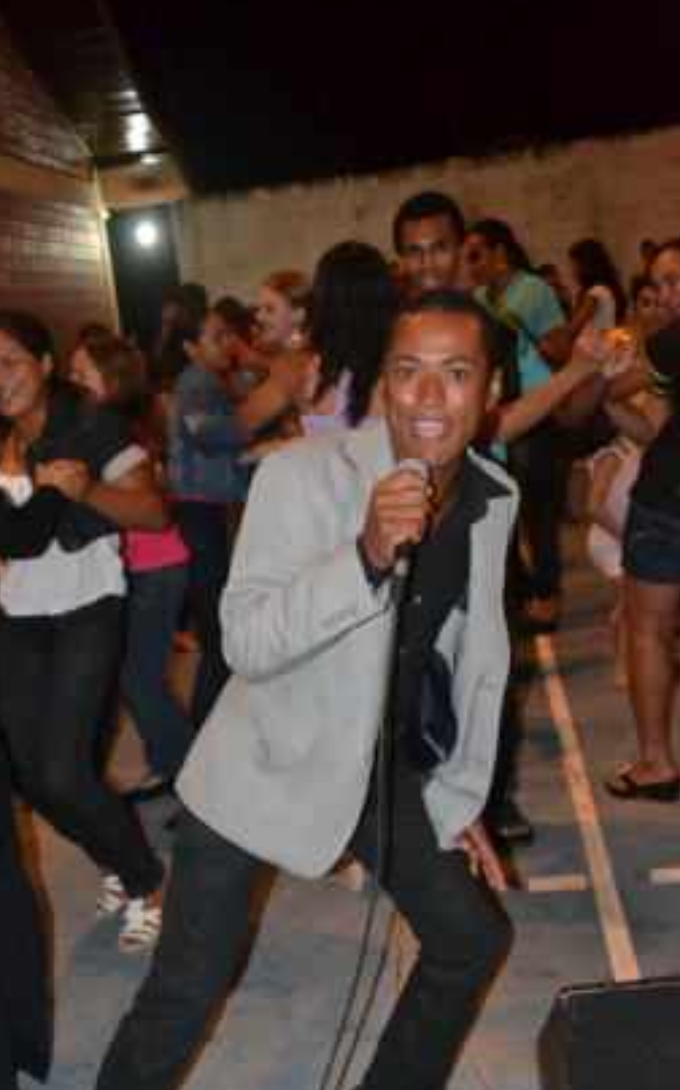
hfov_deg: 24.3
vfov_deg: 38.1
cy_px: 615
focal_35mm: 53
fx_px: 1574
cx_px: 266
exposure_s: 1/60
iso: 3200
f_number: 4
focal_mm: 28
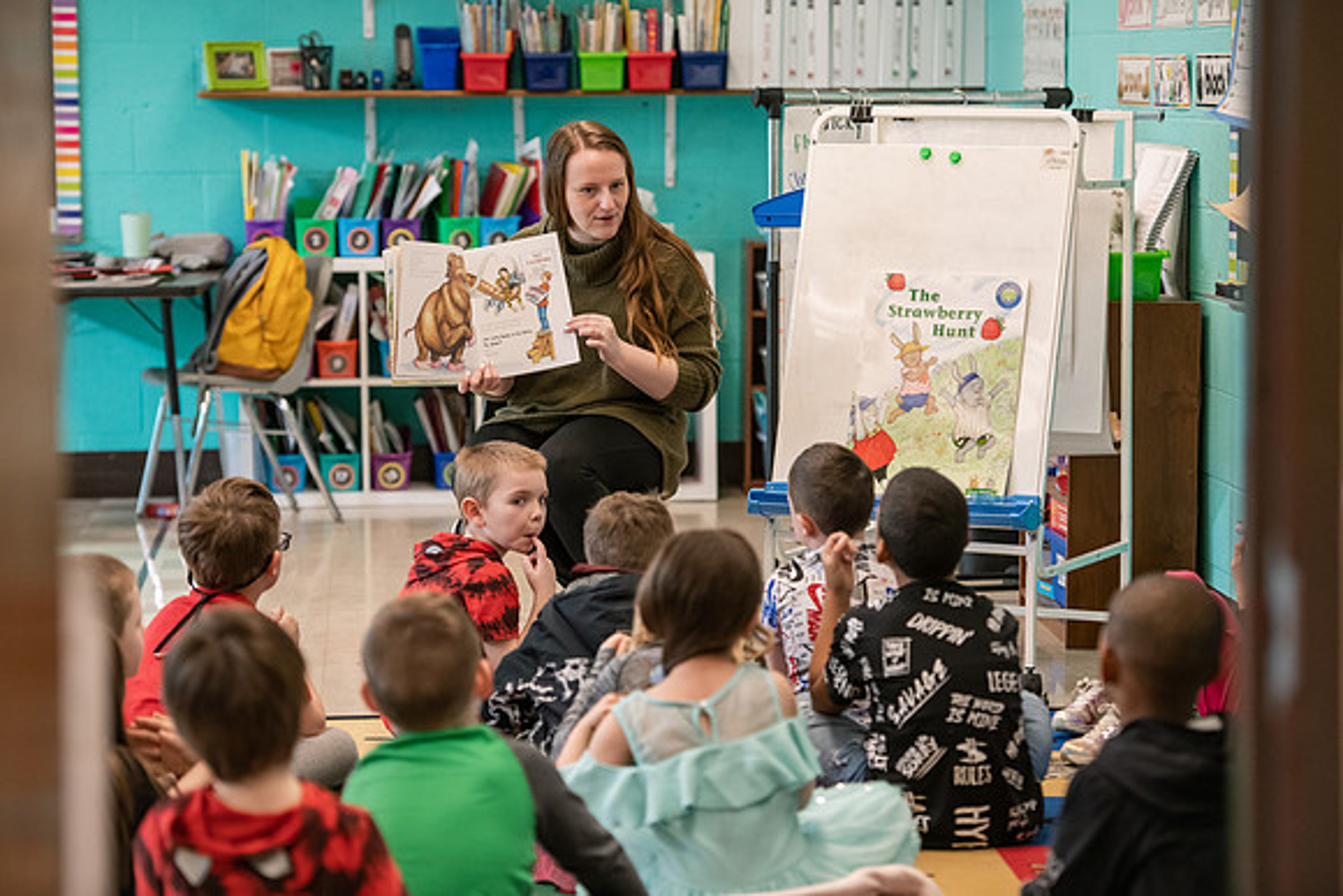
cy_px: 448
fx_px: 4179
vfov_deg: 12.2
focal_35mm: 112
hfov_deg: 18.3
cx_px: 672
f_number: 3.2
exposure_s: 1/200
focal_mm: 112
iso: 2000
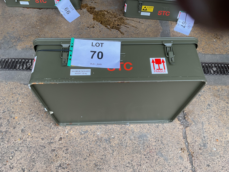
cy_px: 86
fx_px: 192
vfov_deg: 48.2
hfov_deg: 61.7
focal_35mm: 29
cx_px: 114
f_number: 1.8
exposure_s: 1/120
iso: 32
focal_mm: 3
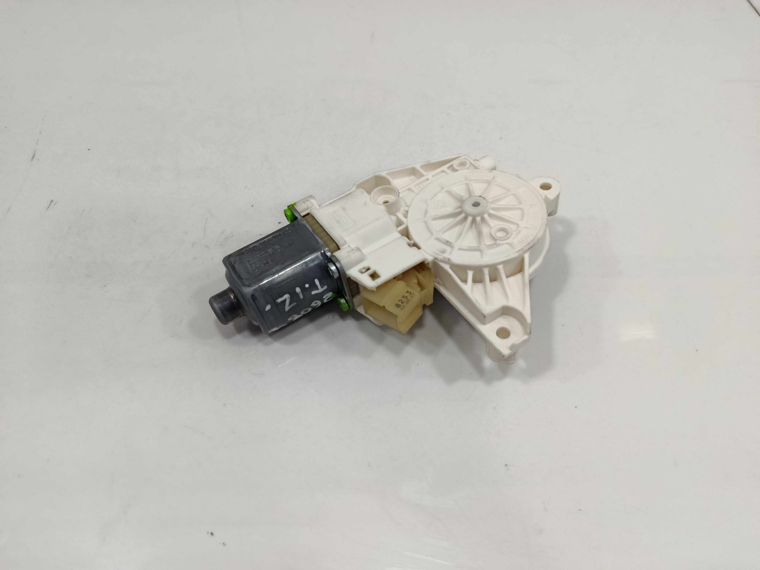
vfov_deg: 56.8
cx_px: 380
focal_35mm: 24
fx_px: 527
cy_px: 285
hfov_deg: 71.6
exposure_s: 1/100
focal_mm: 5.24
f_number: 1.7
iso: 662
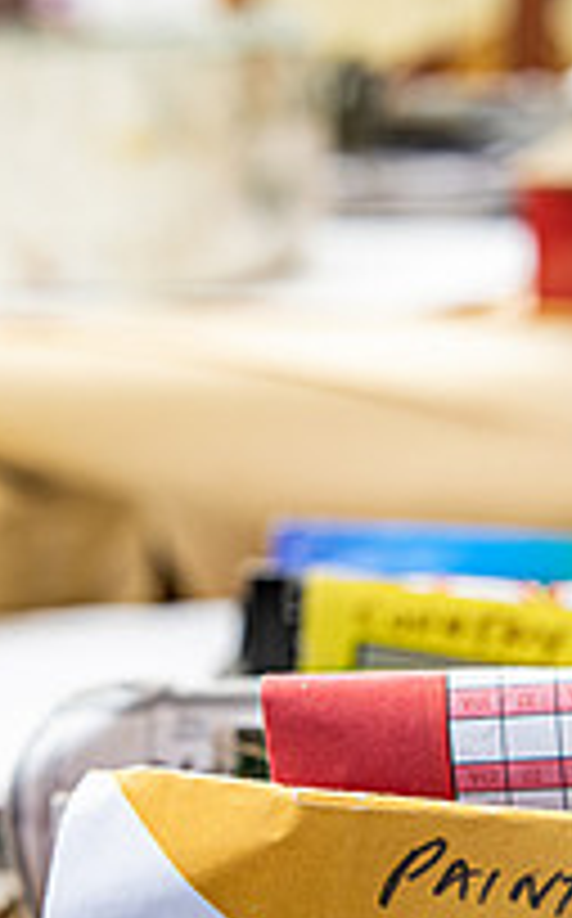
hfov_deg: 11.3
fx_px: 2901
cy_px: 538
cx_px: 311
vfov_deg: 18.0
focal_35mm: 116
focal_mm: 40
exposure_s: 1/3
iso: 64
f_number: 5.6
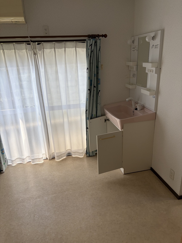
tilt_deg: -18.5
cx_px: 91
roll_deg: +2.8
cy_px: 122
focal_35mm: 26
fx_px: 182
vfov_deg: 67.3
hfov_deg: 53.1
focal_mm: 5.96
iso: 80
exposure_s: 1/122
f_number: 1.6
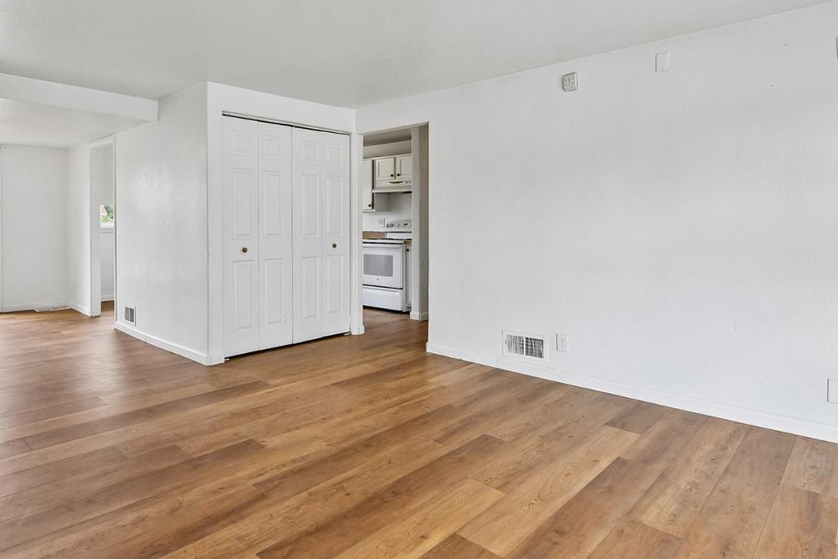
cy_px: 227
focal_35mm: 21
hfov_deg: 79.6
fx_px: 489
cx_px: 309
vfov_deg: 59.1
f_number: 11
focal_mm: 14
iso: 400
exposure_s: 1/40
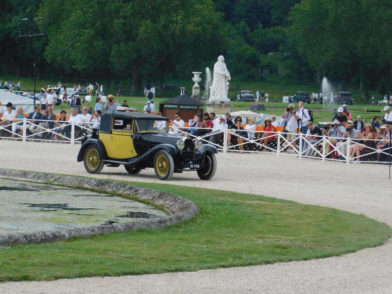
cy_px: 147
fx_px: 2287
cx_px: 196
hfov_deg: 9.8
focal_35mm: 202
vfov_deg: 7.4
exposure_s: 1/200
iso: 125
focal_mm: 35.9
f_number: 5.4
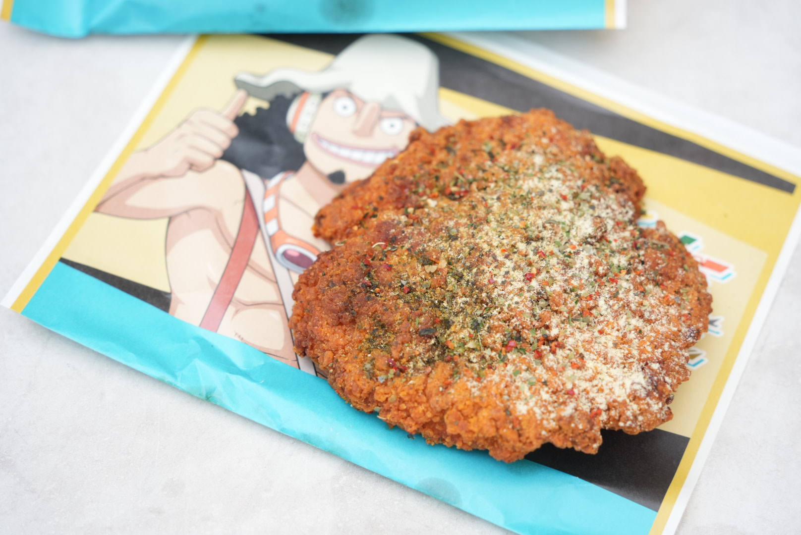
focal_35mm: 86
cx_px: 400
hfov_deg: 23.6
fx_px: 1915
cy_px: 268
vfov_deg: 15.9
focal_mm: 86
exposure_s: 1/100
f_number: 4.5
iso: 320
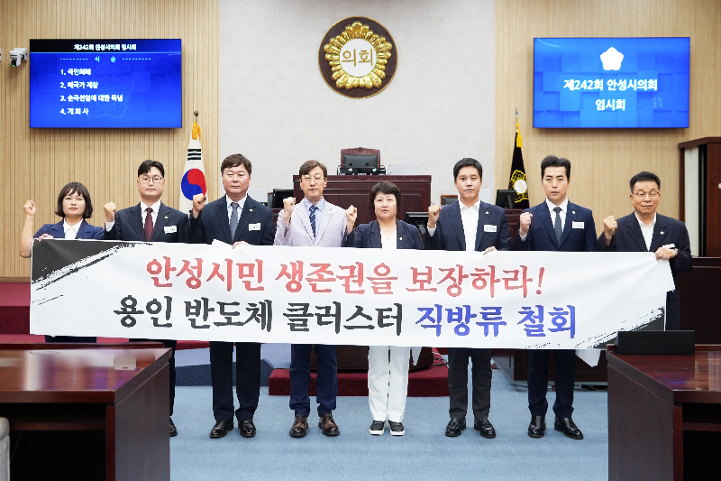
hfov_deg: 58.7
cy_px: 240
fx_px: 641
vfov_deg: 41.1
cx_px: 360
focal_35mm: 32
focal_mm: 32
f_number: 4
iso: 250
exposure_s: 1/40
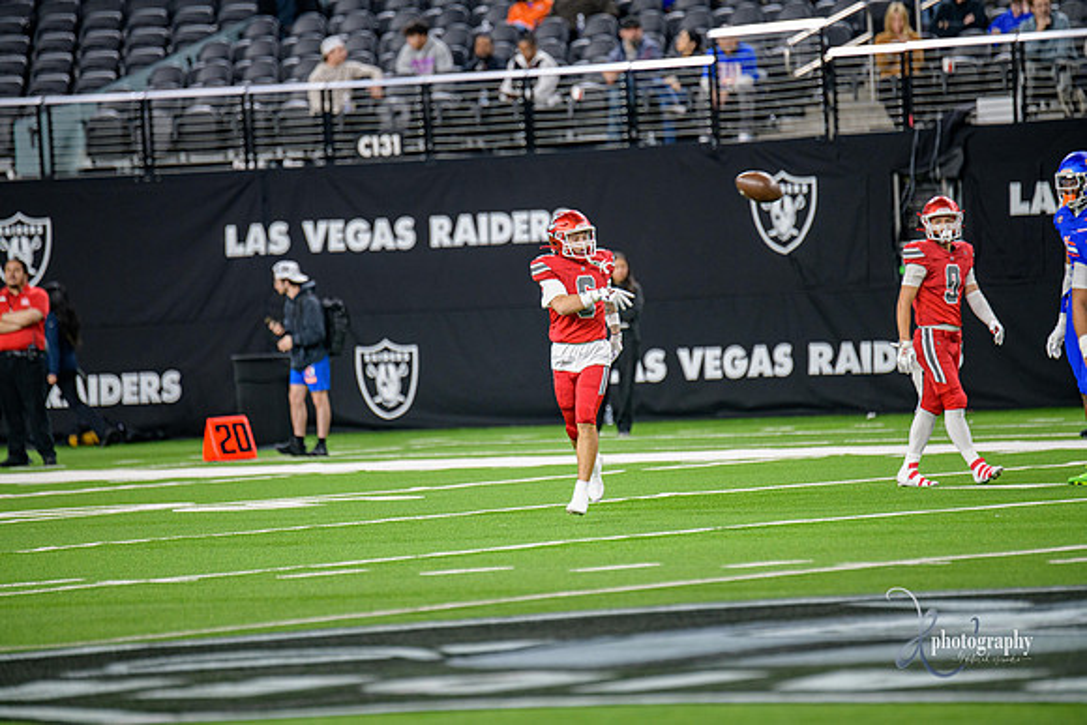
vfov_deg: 4.6
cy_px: 362
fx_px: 9060
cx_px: 544
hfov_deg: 6.9
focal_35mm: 300
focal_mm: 300
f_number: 2.8
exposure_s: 1/400
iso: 1000
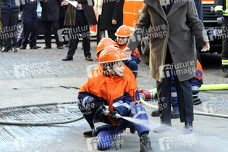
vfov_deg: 13.7
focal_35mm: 100
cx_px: 158
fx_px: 633
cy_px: 51
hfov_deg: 20.3
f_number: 5
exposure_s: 1/200
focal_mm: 70
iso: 640
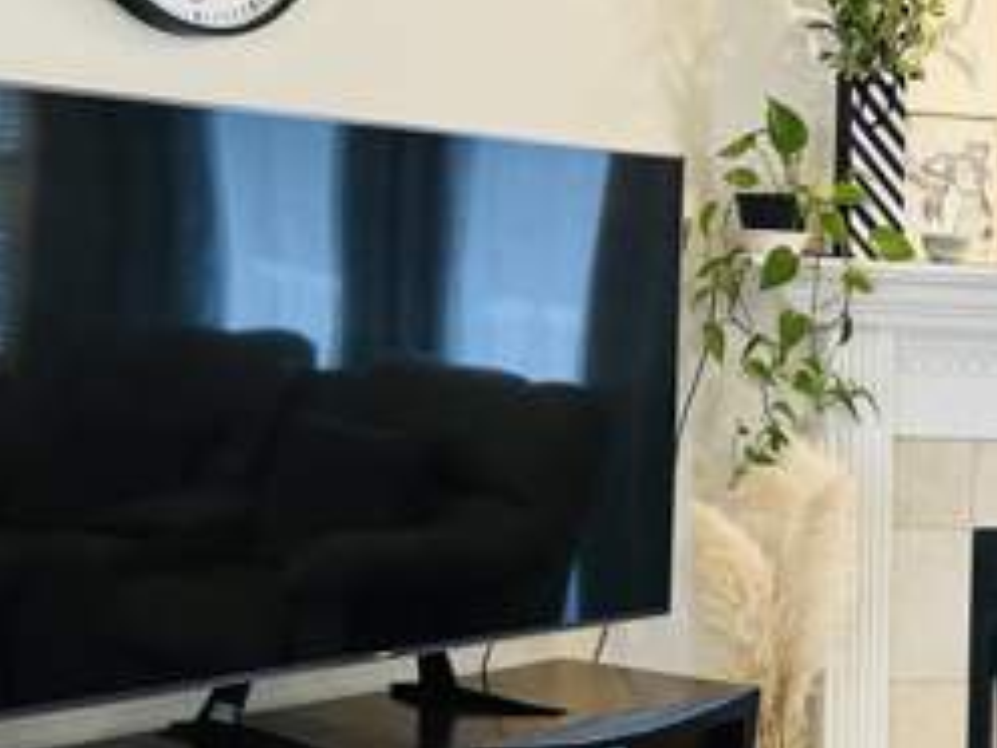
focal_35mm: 84
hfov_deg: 21.8
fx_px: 2419
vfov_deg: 17.2
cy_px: 748
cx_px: 1146
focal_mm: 5.7
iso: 125
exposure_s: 1/60
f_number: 1.5
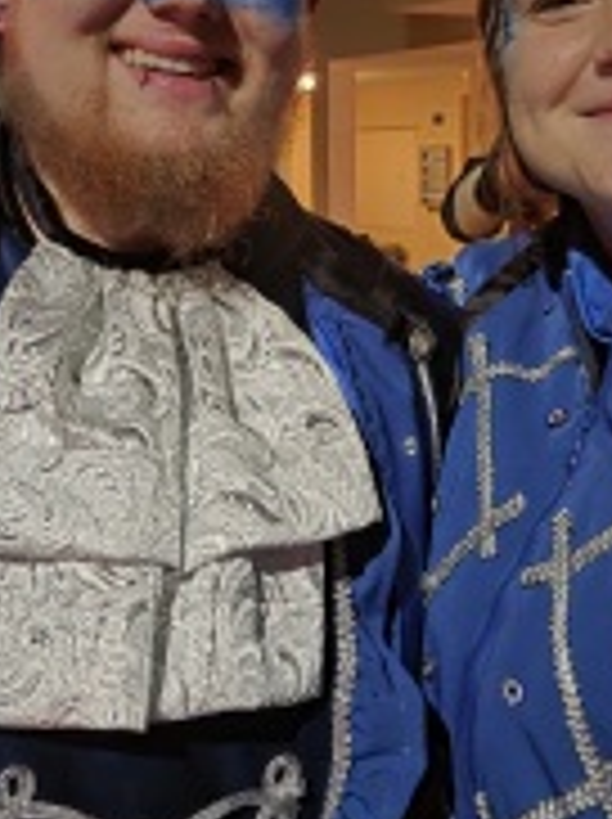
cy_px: 236
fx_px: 1205
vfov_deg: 36.9
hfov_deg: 28.5
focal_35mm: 51
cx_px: 284
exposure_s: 1/20
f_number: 1.8
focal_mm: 5.4
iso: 2000
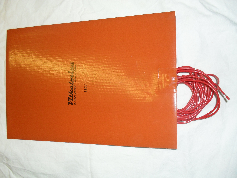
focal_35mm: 35
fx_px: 240
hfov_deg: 52.6
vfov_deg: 40.7
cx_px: 118
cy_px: 89
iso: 200
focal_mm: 6.3
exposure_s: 1/45
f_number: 3.2
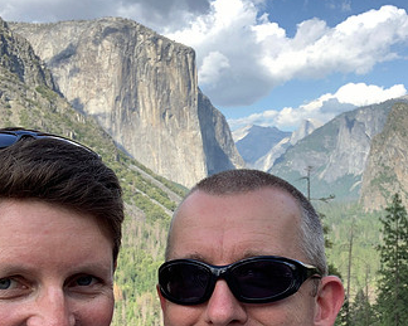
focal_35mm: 56
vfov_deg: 27.1
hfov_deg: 33.3
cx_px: 266
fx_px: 676
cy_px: 188
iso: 16
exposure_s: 1/228
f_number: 2.2
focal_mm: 2.87
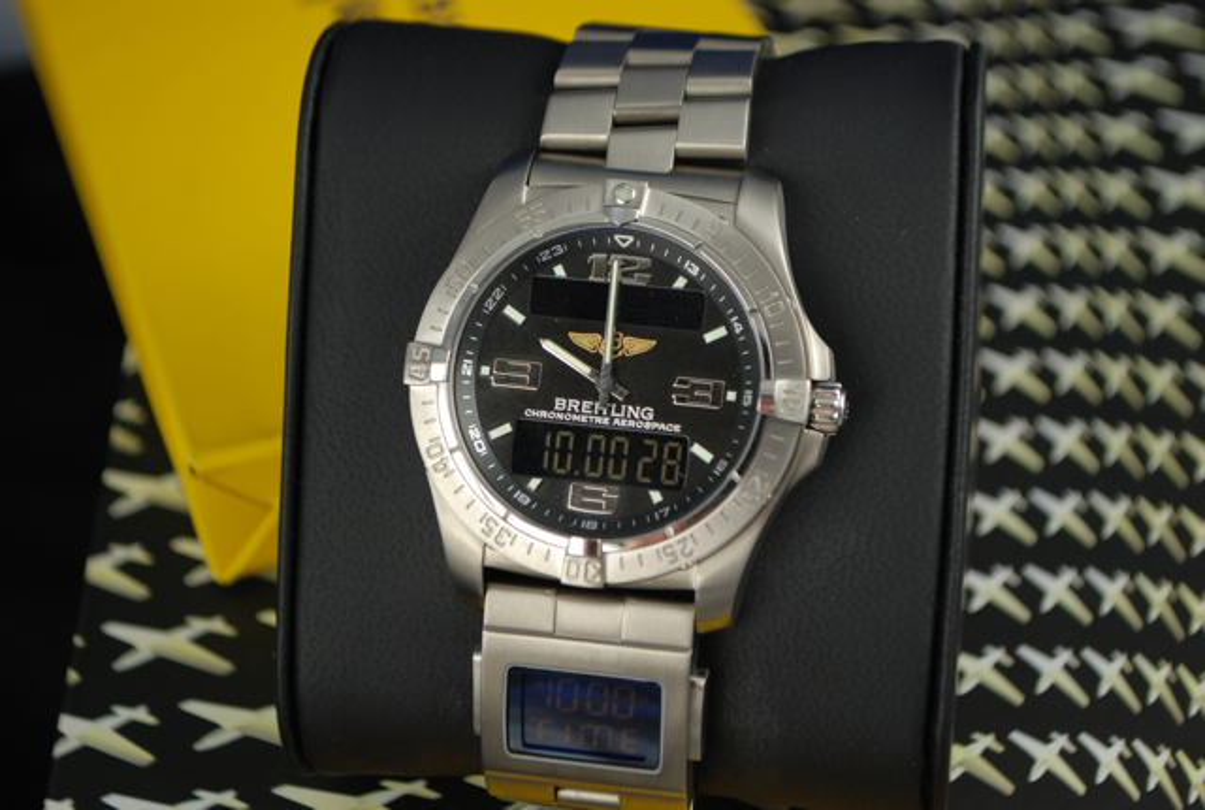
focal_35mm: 82
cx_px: 602
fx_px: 2768
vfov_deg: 16.6
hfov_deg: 24.6
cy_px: 405
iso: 200
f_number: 5.6
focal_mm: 55
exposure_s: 1/40
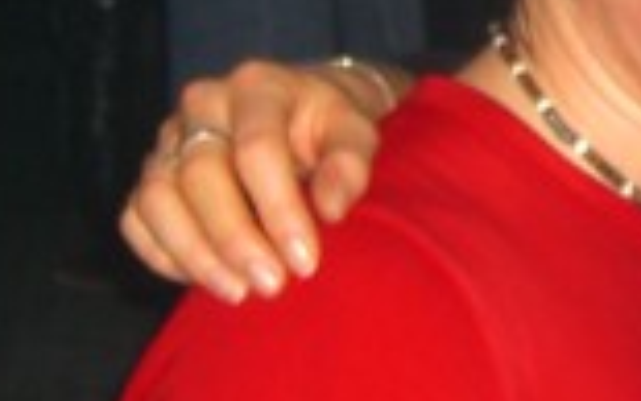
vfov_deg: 8.4
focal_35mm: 156
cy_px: 25
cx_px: 852
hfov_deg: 12.9
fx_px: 2726
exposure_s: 1/60
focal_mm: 7.9
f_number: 2.8
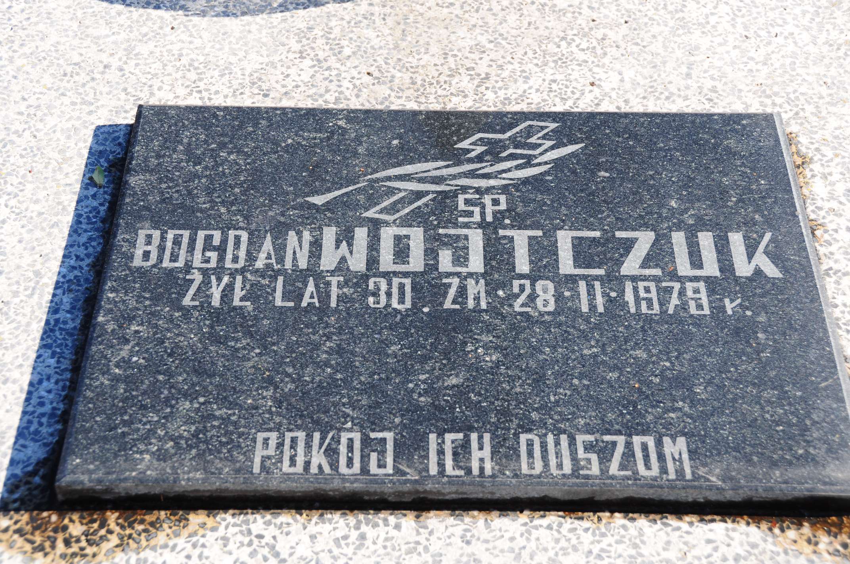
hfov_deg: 31.9
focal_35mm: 63
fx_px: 1486
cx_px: 425
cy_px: 282
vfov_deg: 21.5
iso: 320
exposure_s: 1/400
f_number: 7.1
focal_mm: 42
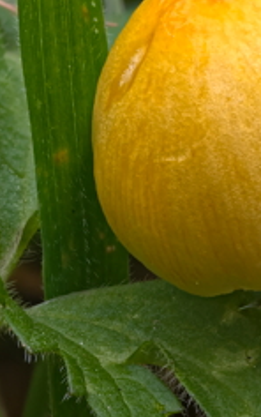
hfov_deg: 3.8
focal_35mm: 344
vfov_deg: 6.1
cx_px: 210
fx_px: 3906
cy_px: 397
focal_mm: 60
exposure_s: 1/200
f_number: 5.6
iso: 800
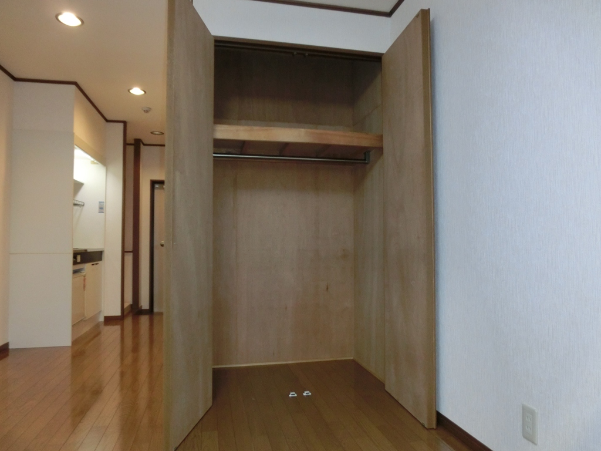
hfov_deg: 71.6
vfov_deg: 56.8
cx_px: 300
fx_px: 417
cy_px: 226
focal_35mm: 24
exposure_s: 1/40
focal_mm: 4.24
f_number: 3
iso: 400
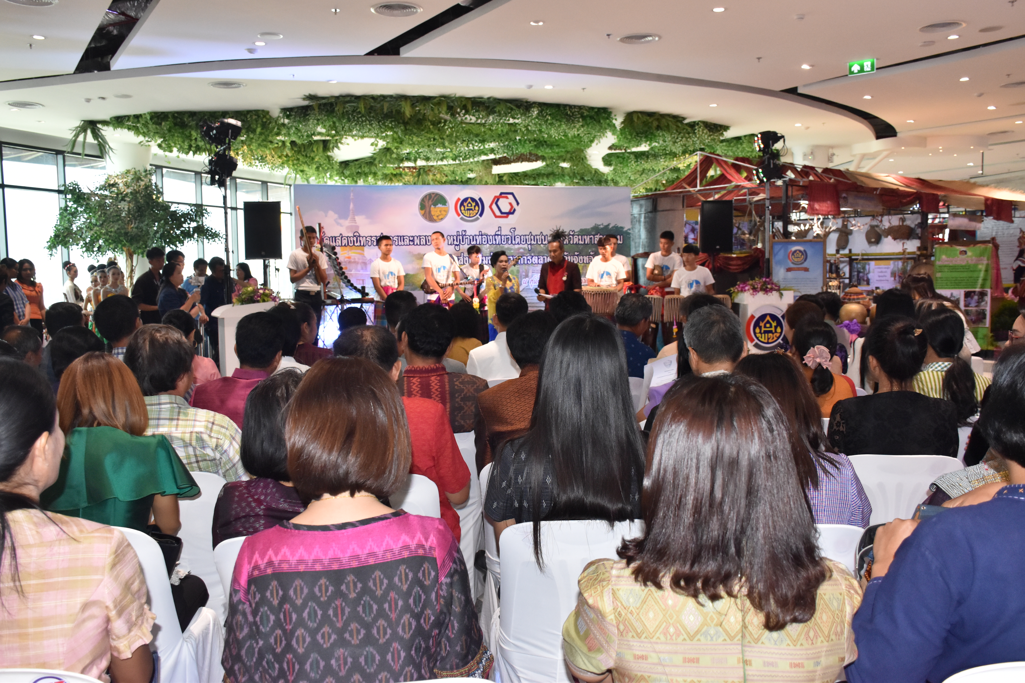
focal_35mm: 33
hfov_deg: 57.2
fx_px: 940
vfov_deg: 40.0
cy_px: 342
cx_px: 512
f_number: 5.6
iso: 1250
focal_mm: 22
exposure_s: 1/200
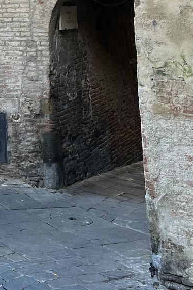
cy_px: -83
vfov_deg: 23.6
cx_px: -65
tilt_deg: +6.8
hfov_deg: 16.8
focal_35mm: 76
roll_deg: +1.2
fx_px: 610
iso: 32
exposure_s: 1/134
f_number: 1.5
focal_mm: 5.7
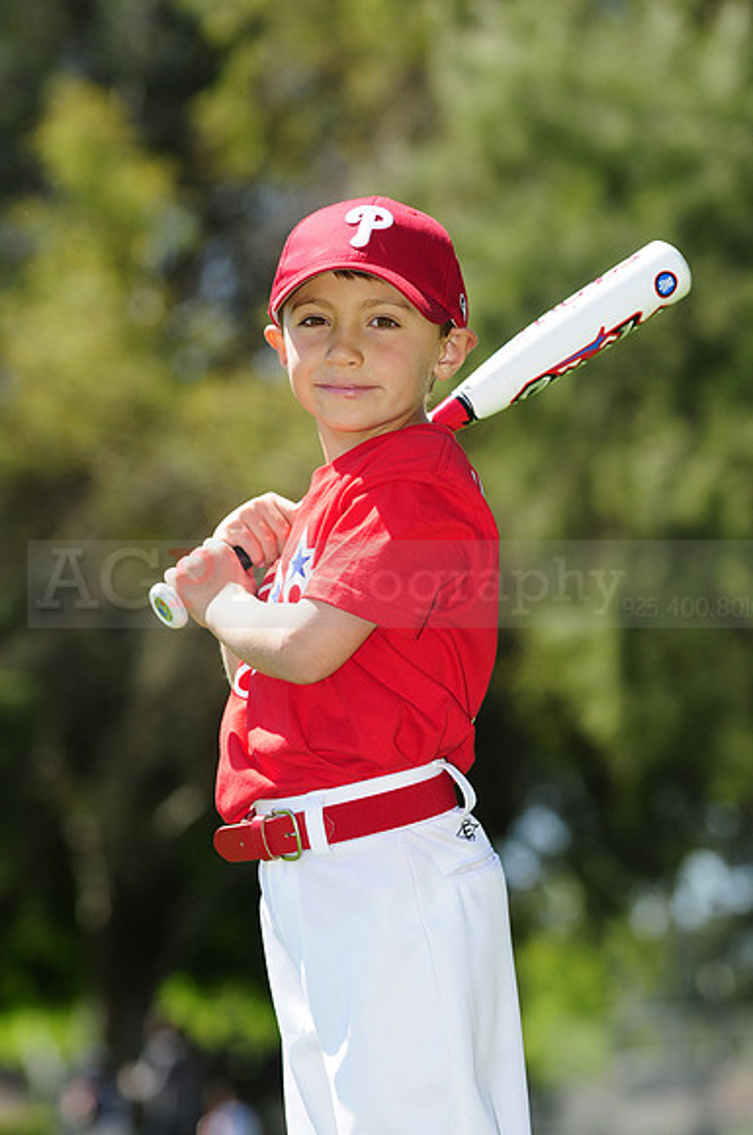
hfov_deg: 8.7
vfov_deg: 13.1
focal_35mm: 158
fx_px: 4956
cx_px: 376
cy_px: 568
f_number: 3.5
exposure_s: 1/1250
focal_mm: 105
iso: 200
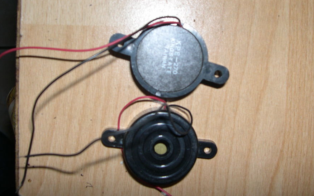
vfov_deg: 27.8
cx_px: 170
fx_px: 394
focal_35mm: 46
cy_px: 66
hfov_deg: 43.5
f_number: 7.6
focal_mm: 8
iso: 100
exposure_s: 1/60
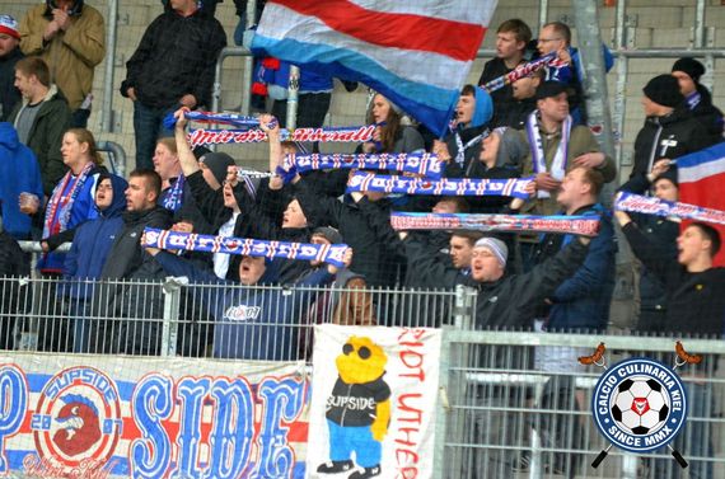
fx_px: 6027
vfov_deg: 4.6
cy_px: 240
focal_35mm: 300
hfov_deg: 6.9
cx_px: 362
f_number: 2.8
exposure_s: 1/640
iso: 1600
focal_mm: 200
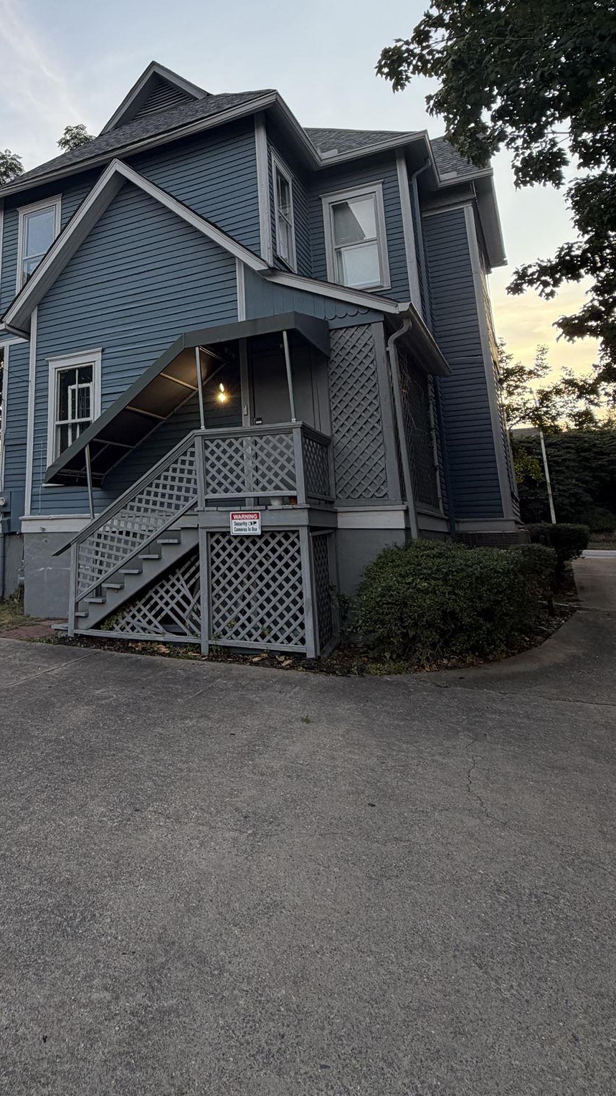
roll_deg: +0.1
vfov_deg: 76.9
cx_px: 141
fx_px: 668
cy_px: 393
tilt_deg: +12.4
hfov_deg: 47.3
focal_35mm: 23
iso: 40
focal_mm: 2.22
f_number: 2.2
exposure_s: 1/183
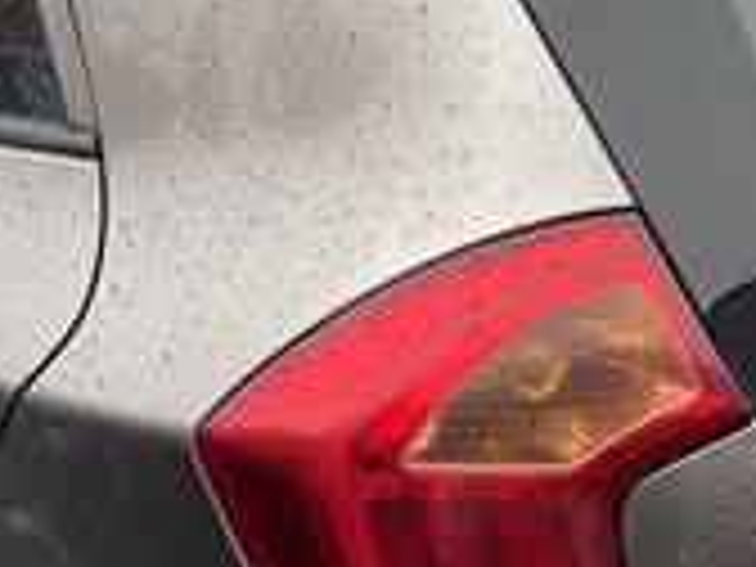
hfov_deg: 19.5
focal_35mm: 99
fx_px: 2162
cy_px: 536
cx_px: 68
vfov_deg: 14.7
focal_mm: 4.2
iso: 50
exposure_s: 1/121
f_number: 1.6
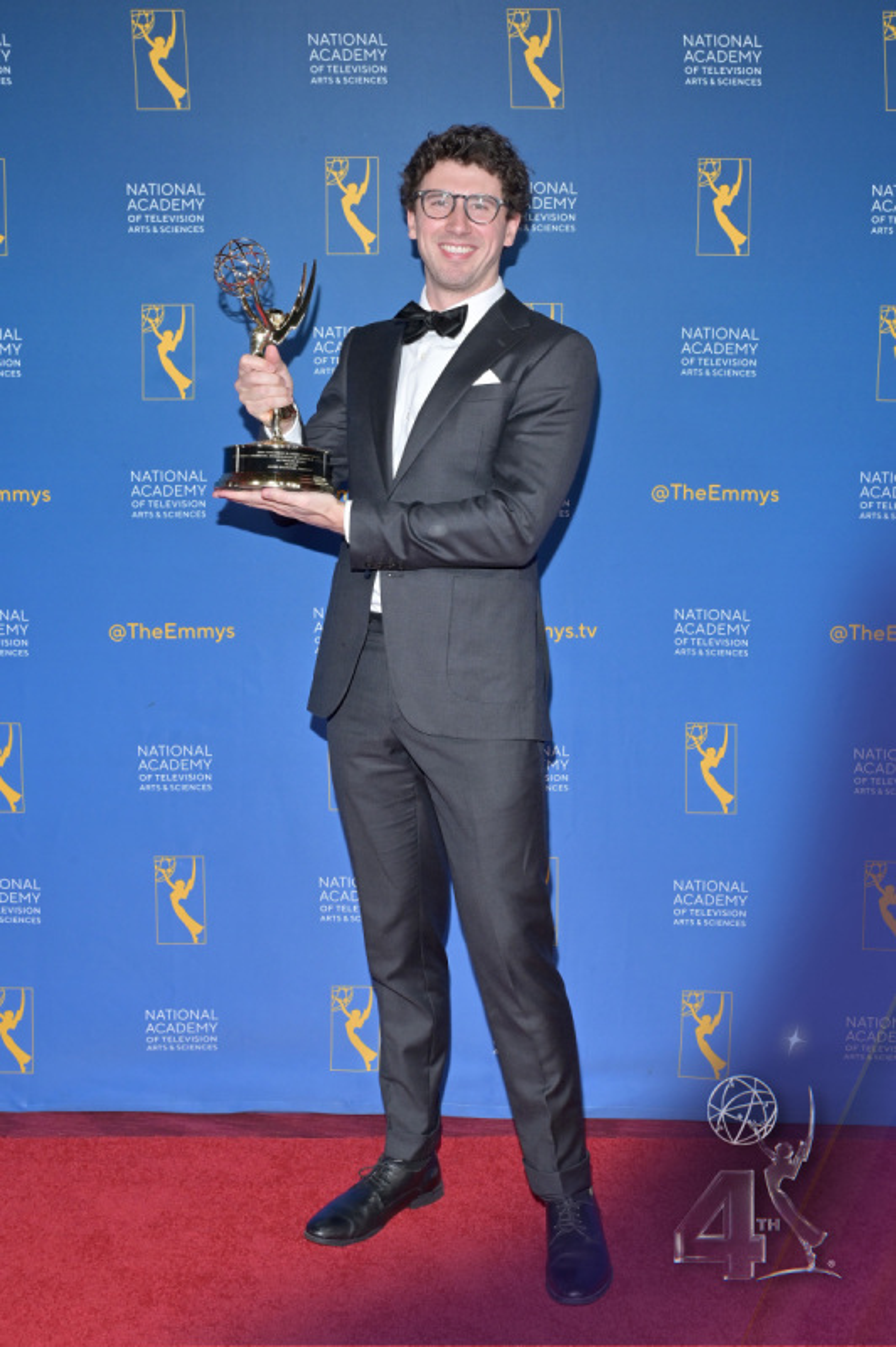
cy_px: 674
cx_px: 448
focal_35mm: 44
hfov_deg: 30.5
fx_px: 1645
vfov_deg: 44.5
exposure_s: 1/125
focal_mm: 44
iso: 1000
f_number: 10
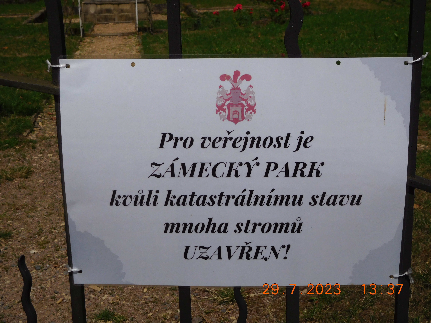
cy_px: 162
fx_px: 685
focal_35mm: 55
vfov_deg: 26.6
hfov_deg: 34.9
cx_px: 216
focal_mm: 9.8
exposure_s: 1/1000
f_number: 8.4
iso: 125
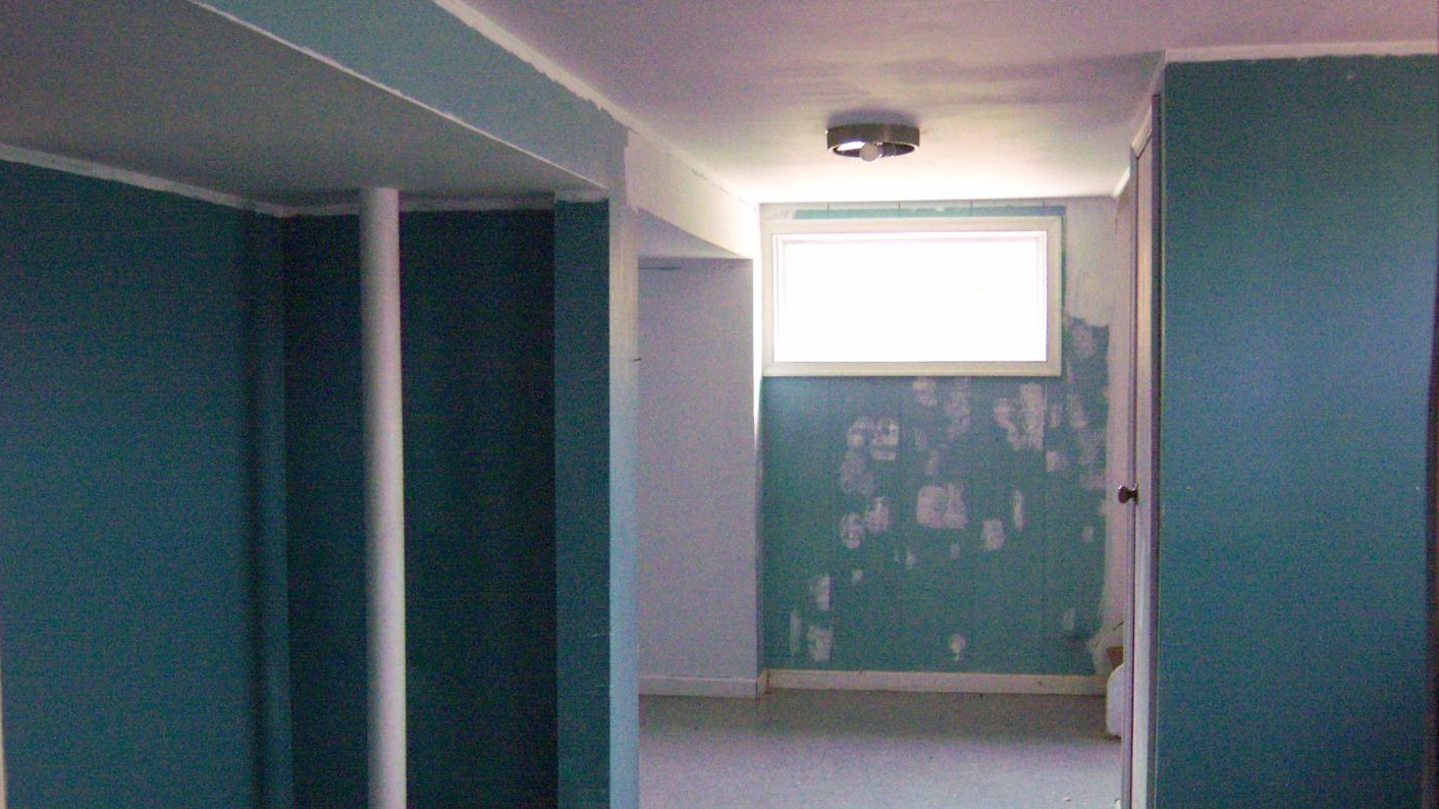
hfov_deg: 50.5
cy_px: 469
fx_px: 1526
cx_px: 713
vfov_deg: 29.6
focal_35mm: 40
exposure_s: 1/60
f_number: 2.8
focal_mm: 7.5
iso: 800
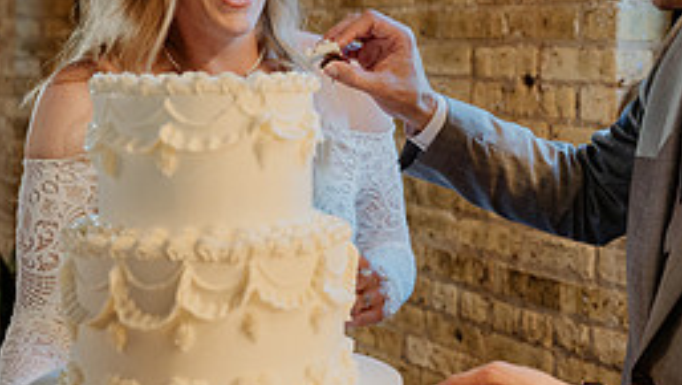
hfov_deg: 28.7
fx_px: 1321
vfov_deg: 16.5
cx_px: 458
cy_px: 134
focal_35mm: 73
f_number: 2.8
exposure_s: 1/125
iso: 2000
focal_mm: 30
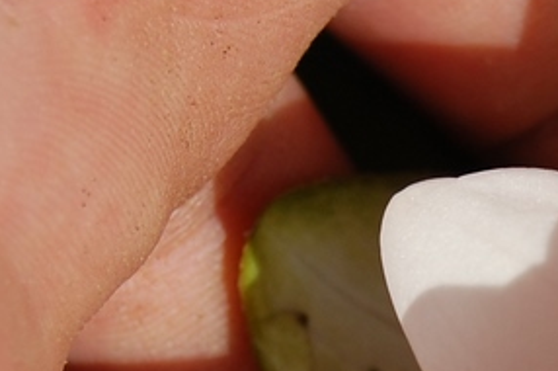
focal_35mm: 346
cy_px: 535
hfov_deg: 5.9
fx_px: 5358
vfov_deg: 3.9
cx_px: 819
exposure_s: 1/1000
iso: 200
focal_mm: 55
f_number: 8
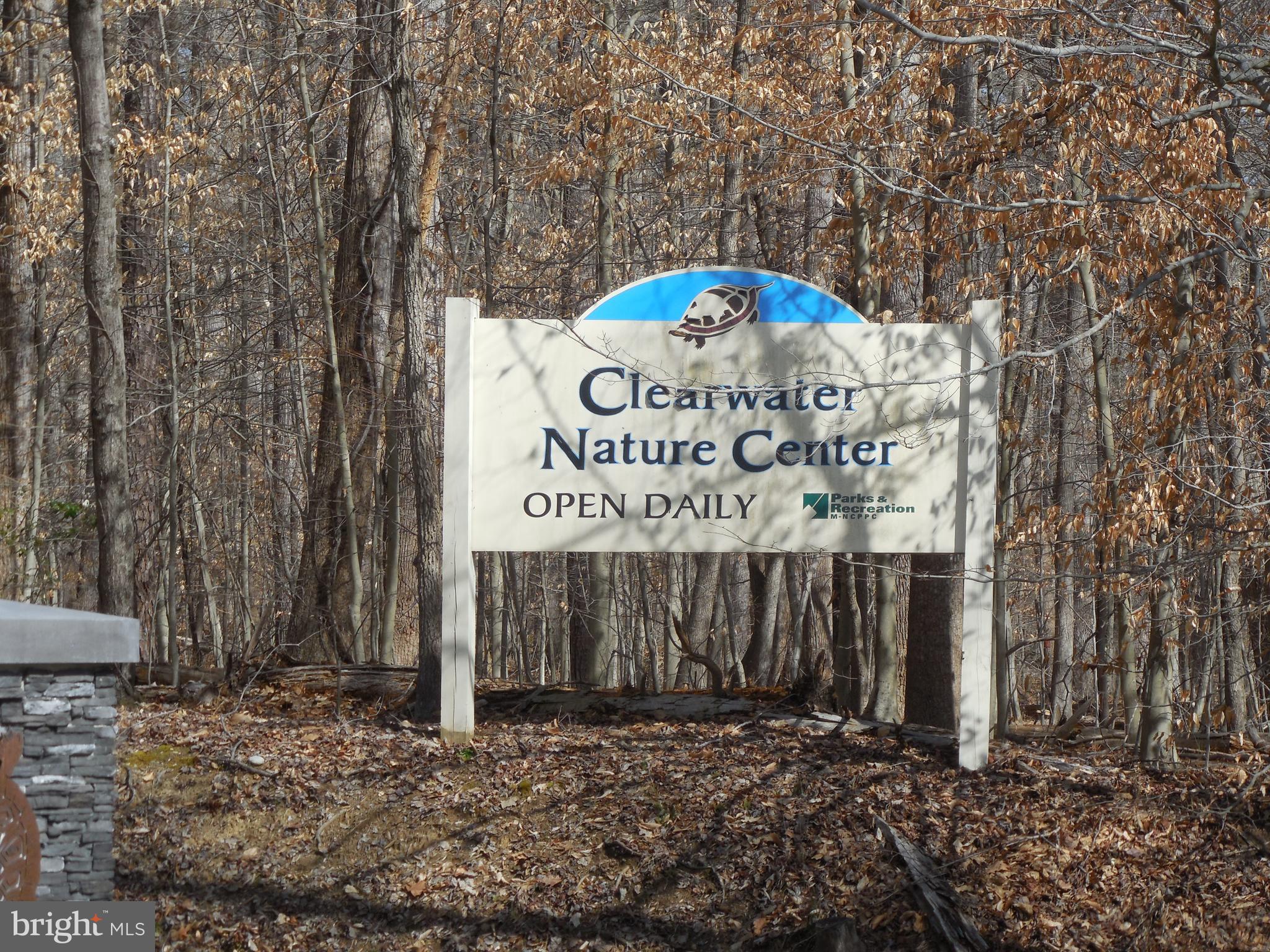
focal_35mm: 151
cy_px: 476
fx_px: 5540
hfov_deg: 13.1
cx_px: 635
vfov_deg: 9.8
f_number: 4.9
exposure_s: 1/500
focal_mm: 27.2
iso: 125
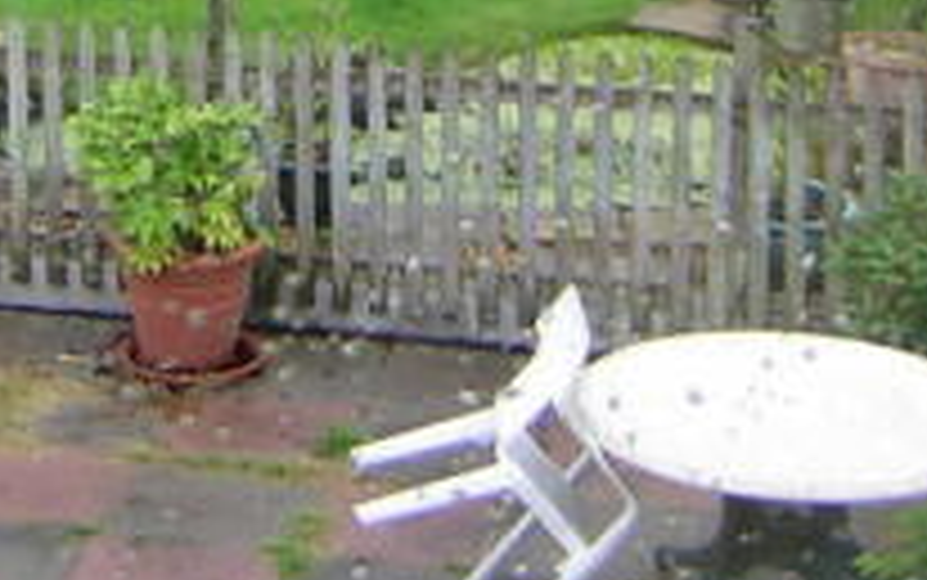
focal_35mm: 108
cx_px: 295
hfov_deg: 19.2
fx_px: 2730
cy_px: -245
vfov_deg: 11.7
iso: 50
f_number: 2.6
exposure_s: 1/47.4
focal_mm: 4.7
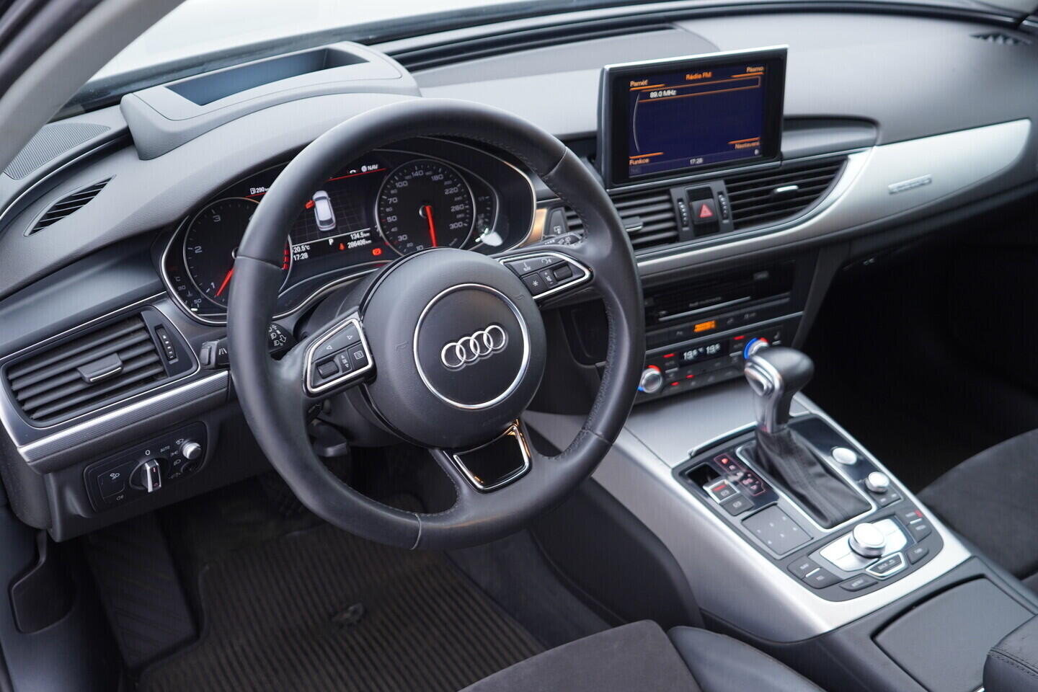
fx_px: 1038
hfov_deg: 53.1
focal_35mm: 36
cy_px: 346
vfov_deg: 36.9
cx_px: 519
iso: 200
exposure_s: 1/40
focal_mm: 24
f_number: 2.8
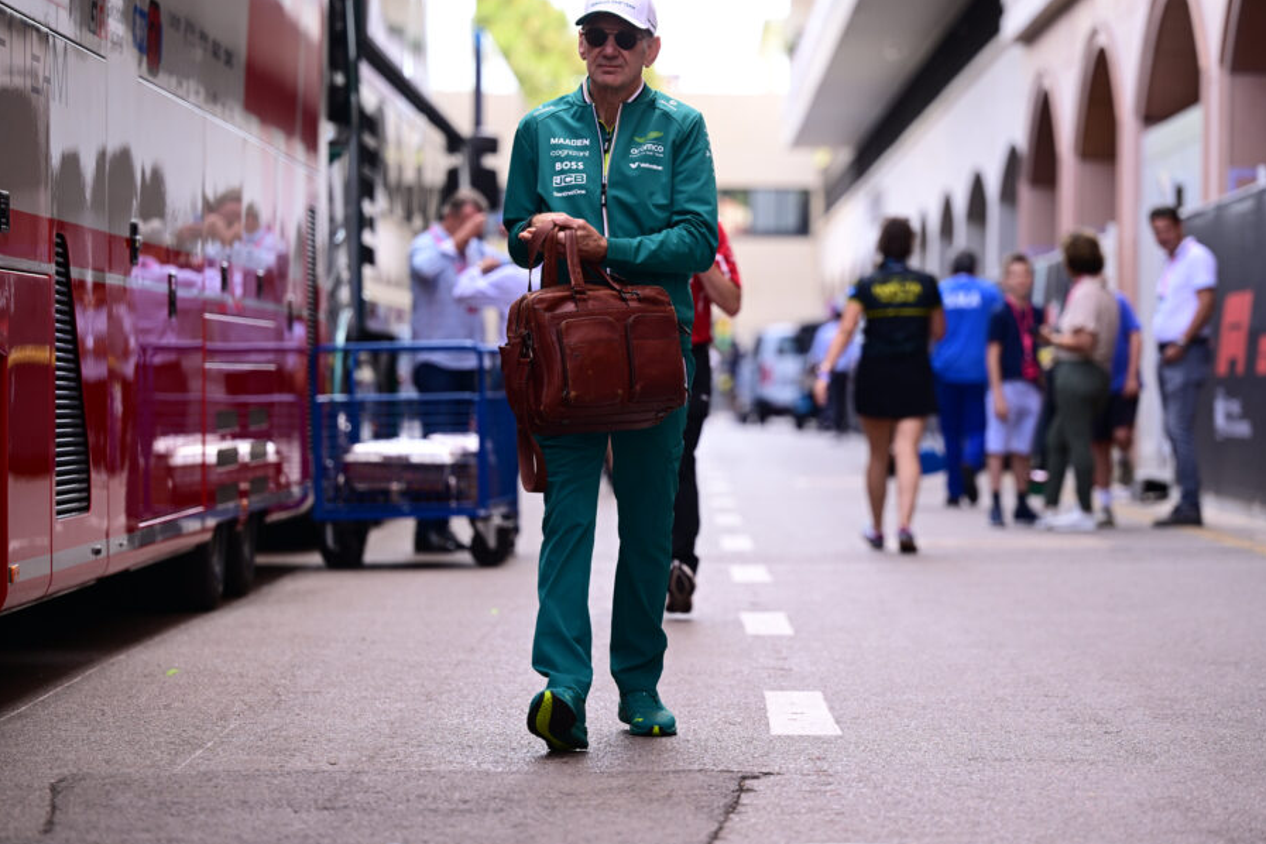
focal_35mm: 137
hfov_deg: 15.0
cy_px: 365
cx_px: 709
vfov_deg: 10.0
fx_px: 4817
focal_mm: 120
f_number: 2.8
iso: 320
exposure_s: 1/640
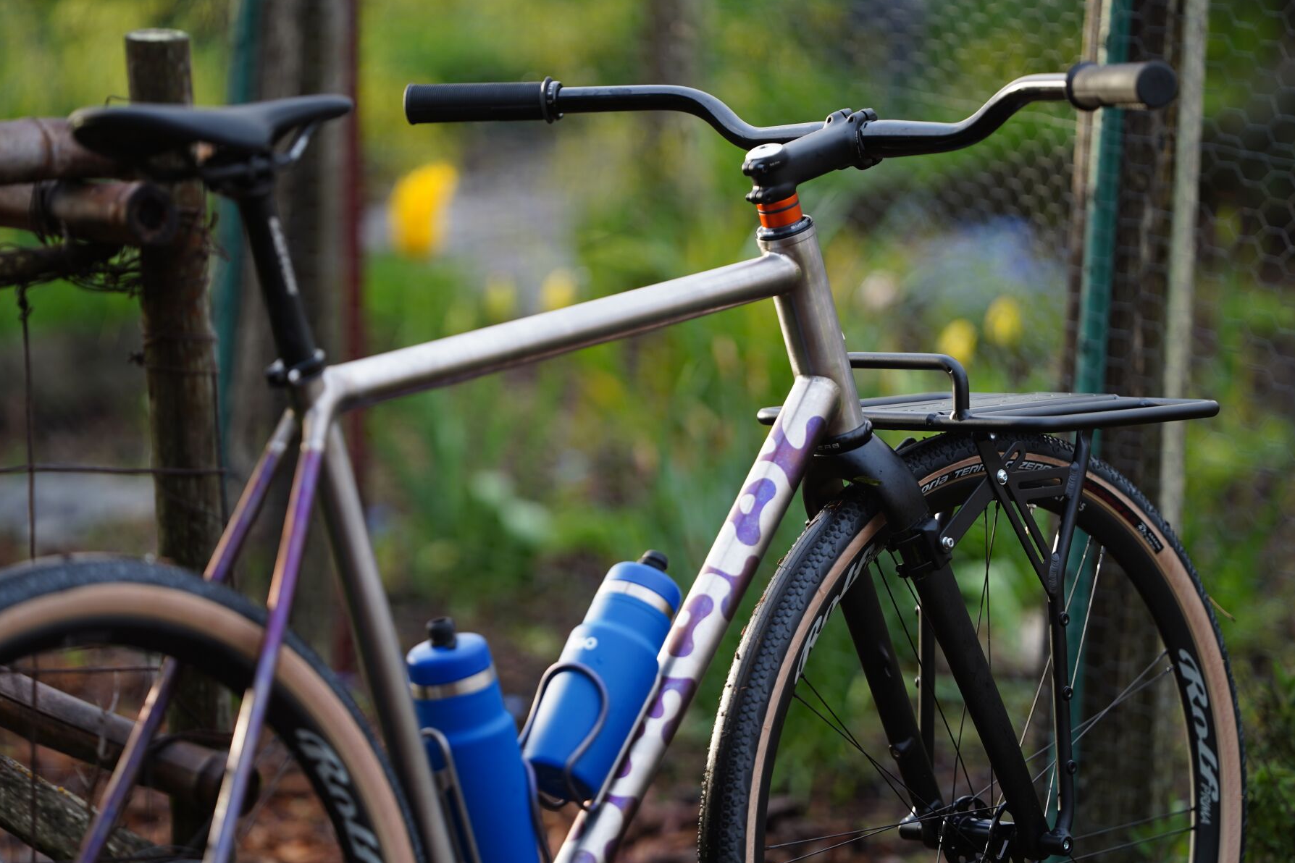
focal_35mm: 151
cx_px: 627
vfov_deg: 9.1
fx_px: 5431
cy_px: 451
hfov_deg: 13.6
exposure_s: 1/250
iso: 100
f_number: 1.8
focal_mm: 135
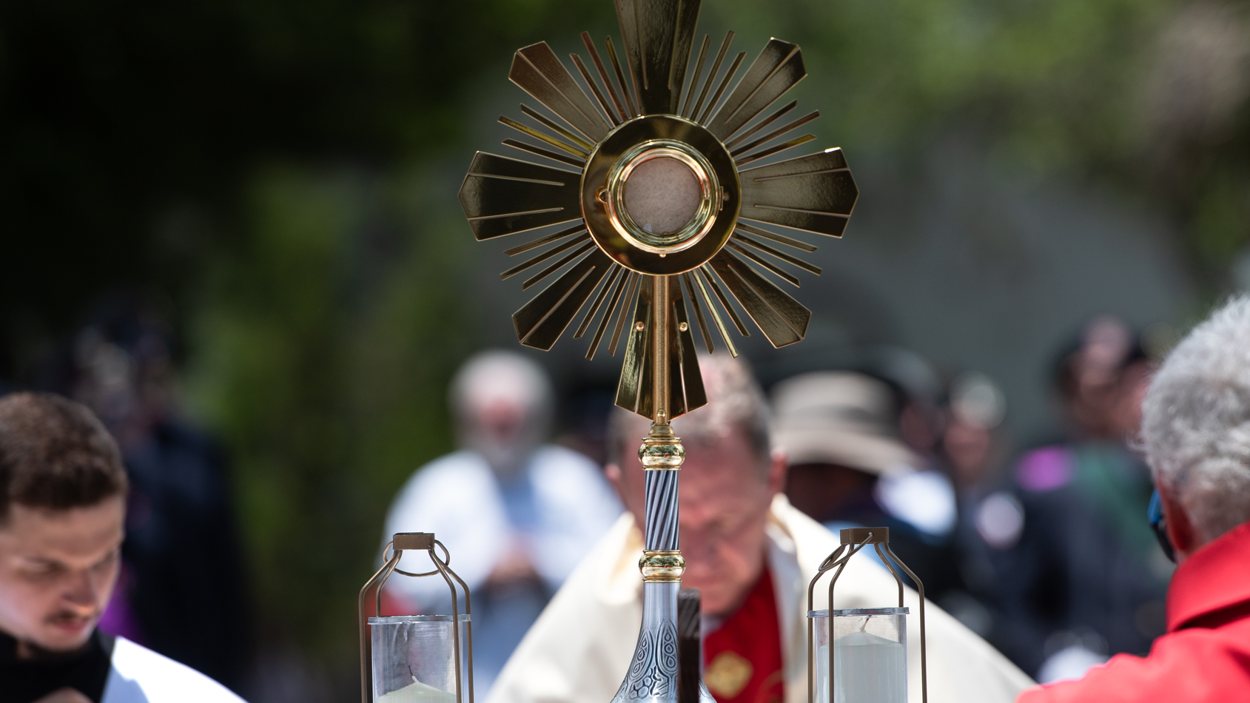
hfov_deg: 7.4
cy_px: 434
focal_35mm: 290
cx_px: 691
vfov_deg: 4.2
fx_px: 9612
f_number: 3.2
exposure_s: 1/3200
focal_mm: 195
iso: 200
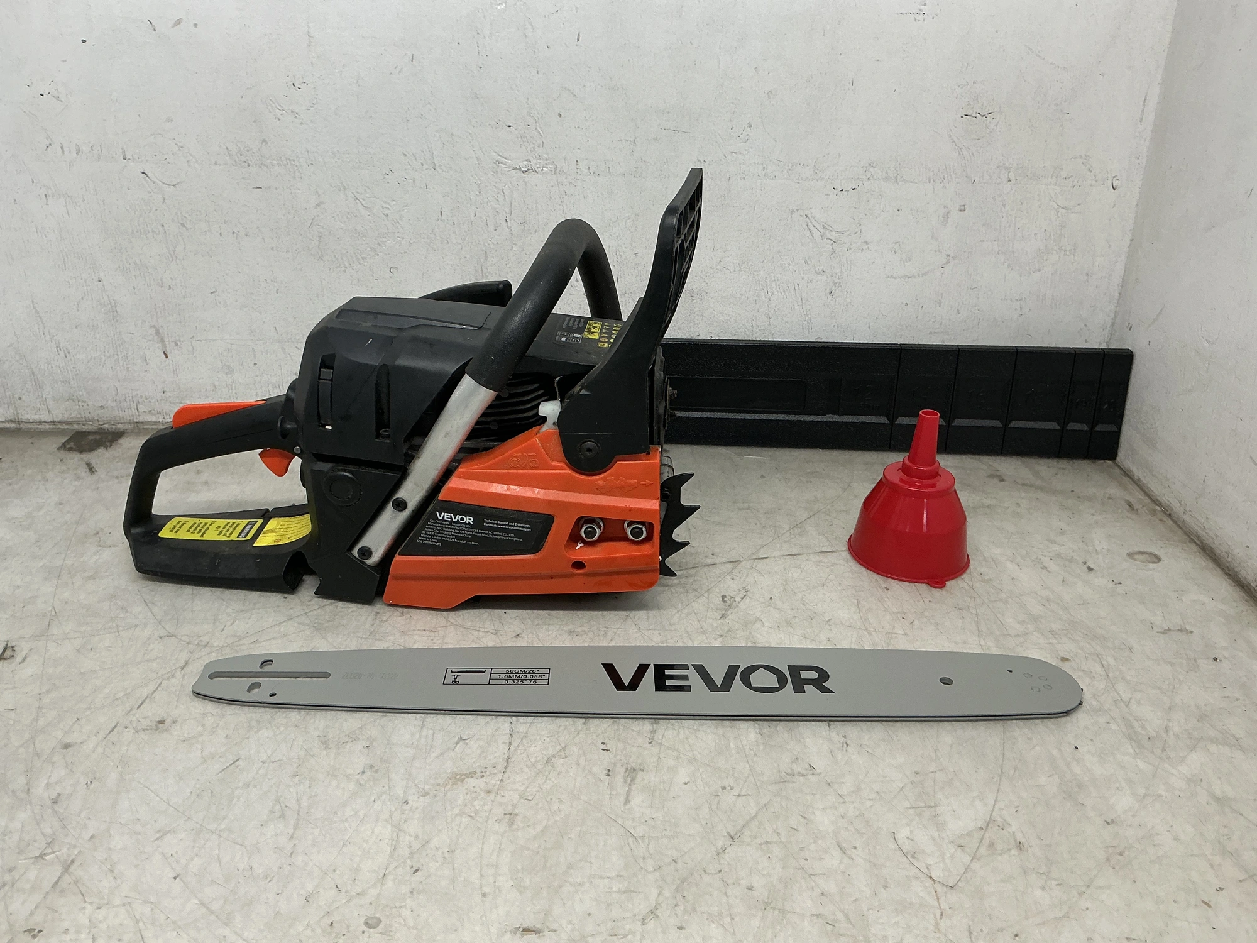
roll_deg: -1.4
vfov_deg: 49.7
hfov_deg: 63.4
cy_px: 472
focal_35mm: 28
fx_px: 1017
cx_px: 628
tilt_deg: -25.8
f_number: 1.8
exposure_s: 1/120
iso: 40
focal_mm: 3
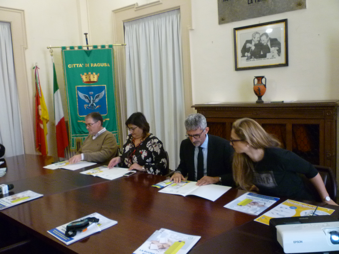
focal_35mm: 29
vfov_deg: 48.2
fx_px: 284
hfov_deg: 61.7
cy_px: 127
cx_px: 170
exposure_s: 1/20
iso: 400
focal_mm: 5.2
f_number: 3.3
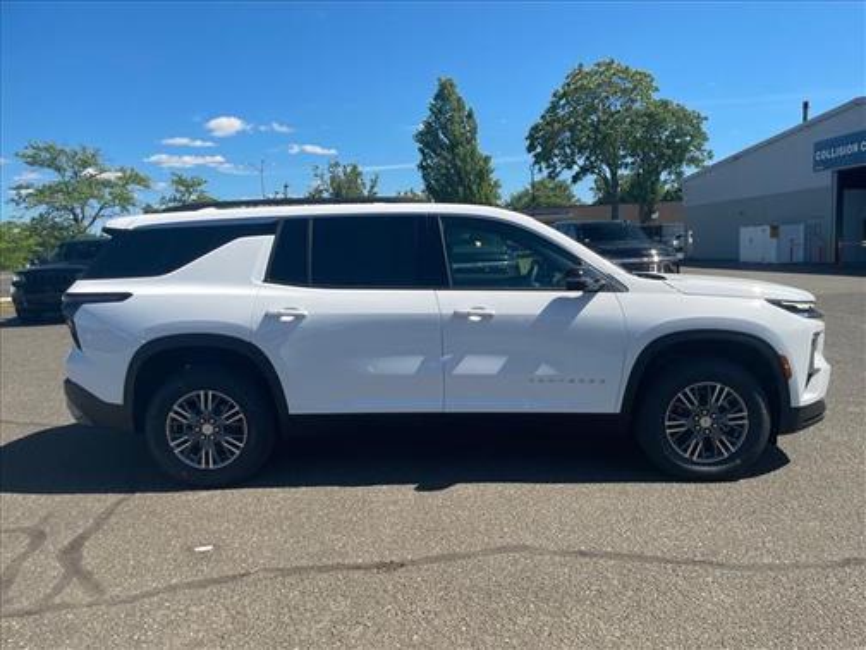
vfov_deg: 53.1
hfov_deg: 67.3
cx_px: 433
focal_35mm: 26
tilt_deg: -4.9
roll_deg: +1.8
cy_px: 325
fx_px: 650
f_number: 1.6
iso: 32
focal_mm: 4.2
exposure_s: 1/1531
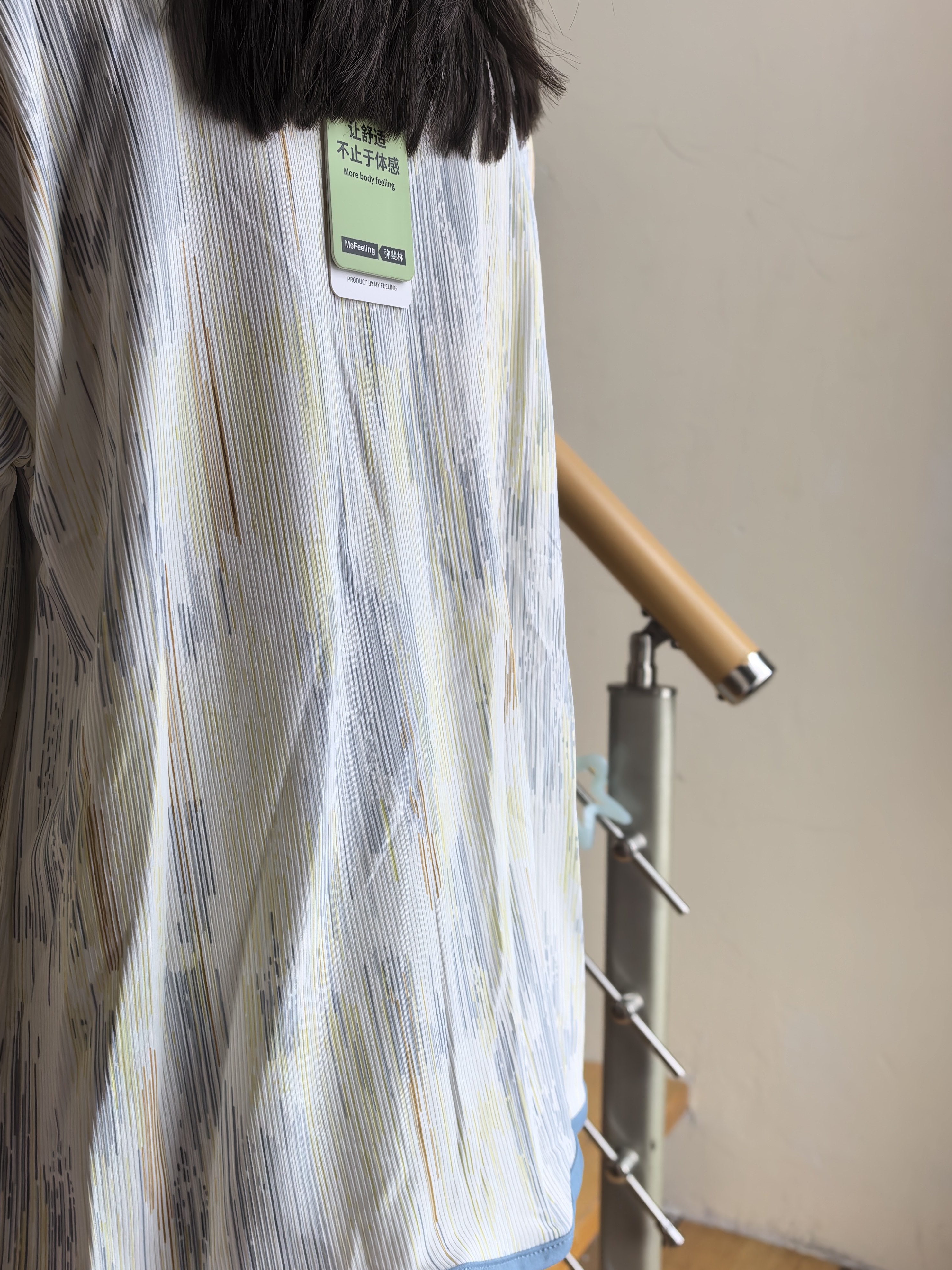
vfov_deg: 52.6
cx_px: 306
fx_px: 1284
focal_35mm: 35
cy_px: 676
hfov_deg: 40.1
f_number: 2
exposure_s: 1/100
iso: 80
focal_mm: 8.5
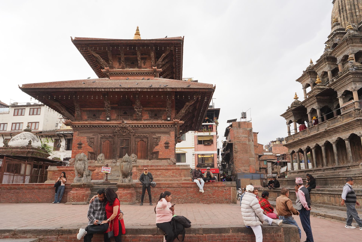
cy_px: 123
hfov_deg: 71.5
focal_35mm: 25
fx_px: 251
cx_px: 180
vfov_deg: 51.3
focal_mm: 24
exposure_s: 1/100
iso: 800
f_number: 13
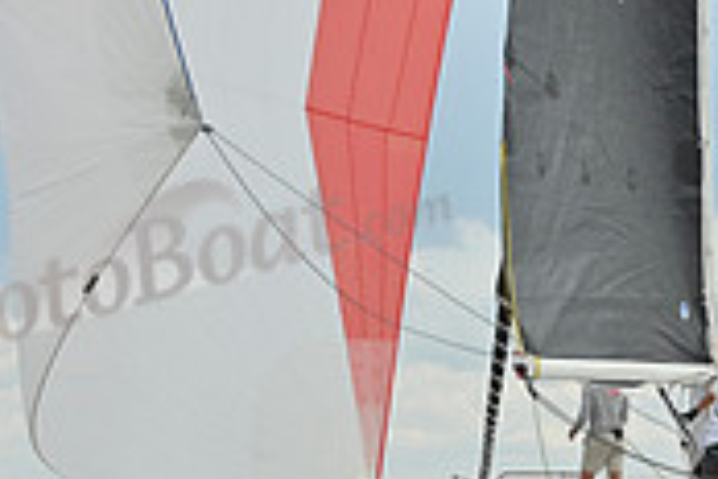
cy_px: 423
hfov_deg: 8.8
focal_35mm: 233
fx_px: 4647
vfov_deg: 5.9
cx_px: 668
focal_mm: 70
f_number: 6.3
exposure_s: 1/1600
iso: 320
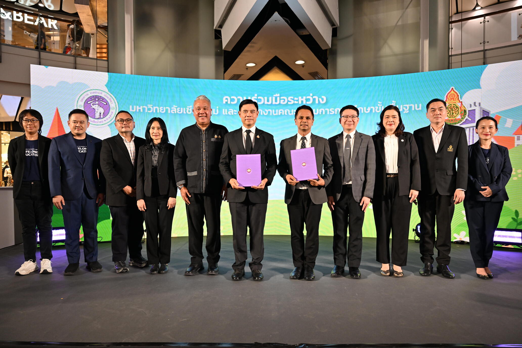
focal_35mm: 24
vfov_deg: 53.1
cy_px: 174
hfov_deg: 73.7
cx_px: 261
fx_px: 348
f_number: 3.5
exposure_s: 1/125
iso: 500
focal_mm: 24
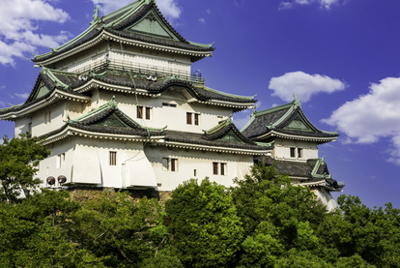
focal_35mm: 50
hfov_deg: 39.4
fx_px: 556
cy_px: 86
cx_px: 165
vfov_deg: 26.9
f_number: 8
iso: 160
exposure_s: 1/1000
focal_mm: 35
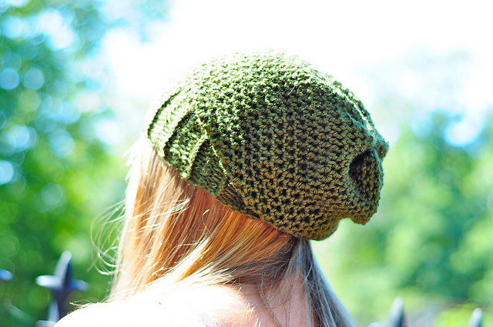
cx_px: 246
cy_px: 164
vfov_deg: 18.1
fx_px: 1026
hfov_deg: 27.0
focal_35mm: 75
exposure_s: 1/500
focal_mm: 50
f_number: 2.8
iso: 200
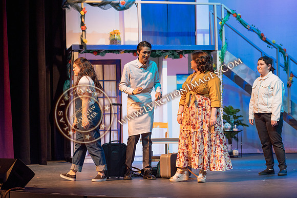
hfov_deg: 22.2
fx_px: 759
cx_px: 148
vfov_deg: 14.8
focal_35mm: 92
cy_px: 99
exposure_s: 1/250
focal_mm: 92
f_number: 2.8
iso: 1000
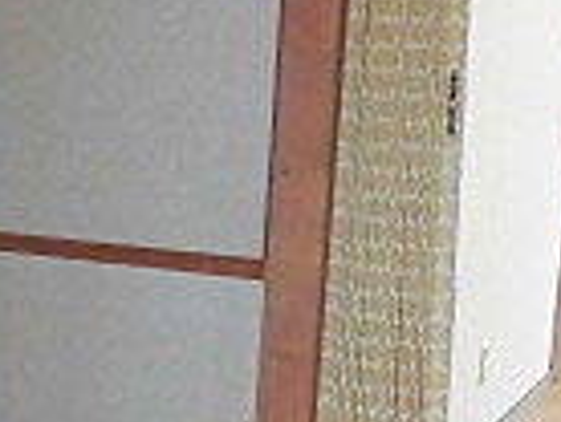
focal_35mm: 111
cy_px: 463
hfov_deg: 16.9
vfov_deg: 13.1
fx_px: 1802
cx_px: -106
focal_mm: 4.3
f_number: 3.1
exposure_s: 1/30
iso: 400
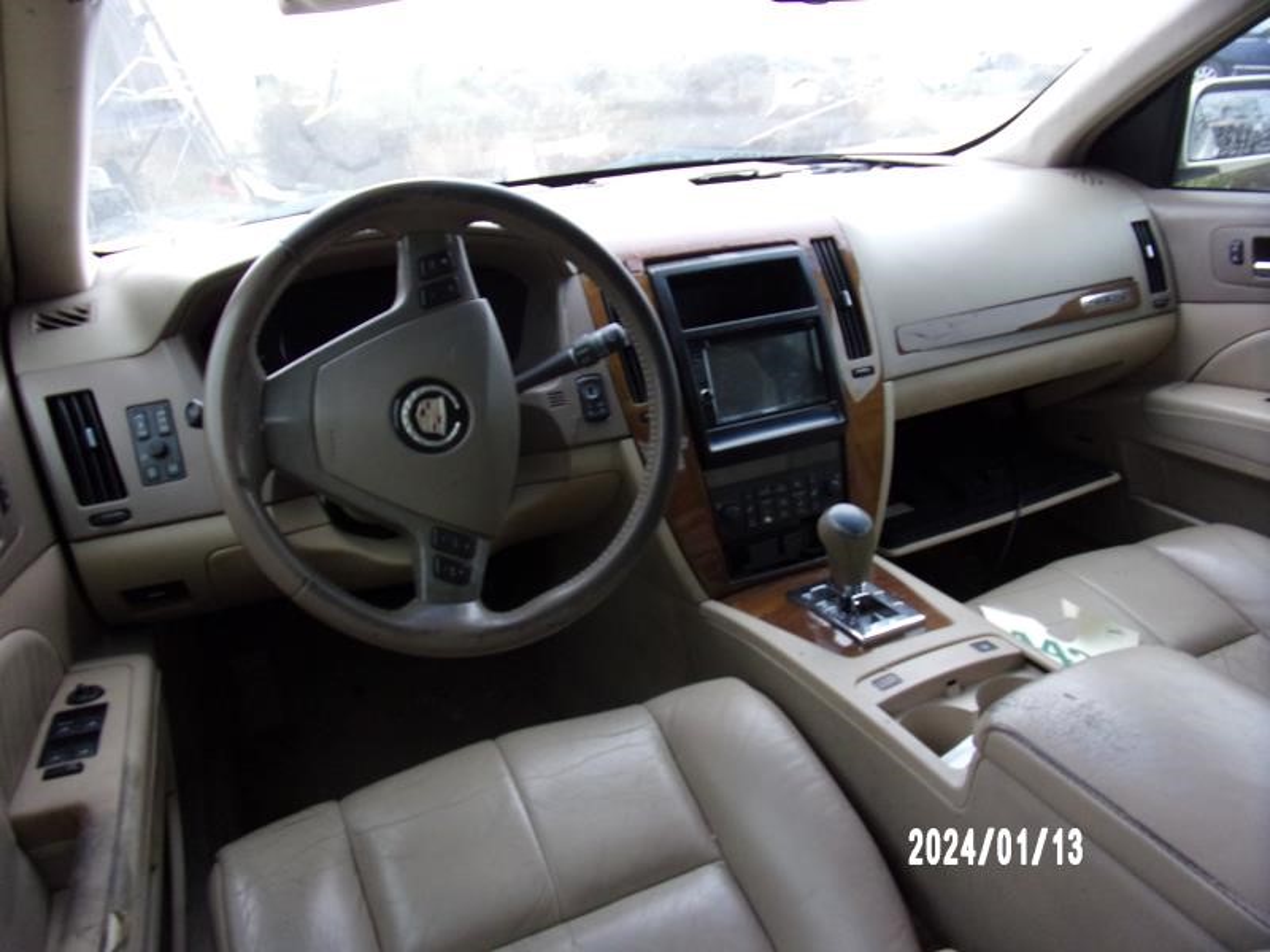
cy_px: 476
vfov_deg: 56.8
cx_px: 635
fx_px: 881
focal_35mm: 24
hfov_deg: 71.6
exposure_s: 1/34
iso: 184
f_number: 3.3
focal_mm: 4.3
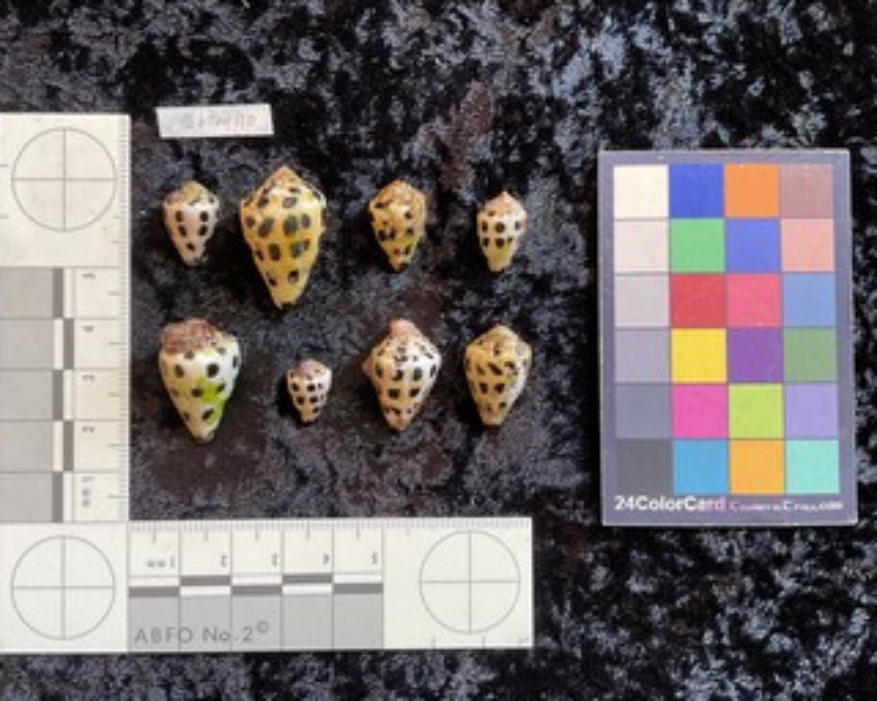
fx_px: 805
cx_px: 408
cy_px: 355
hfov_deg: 57.1
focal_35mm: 31
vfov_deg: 47.1
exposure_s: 1/50
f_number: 1.8
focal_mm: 3
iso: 50
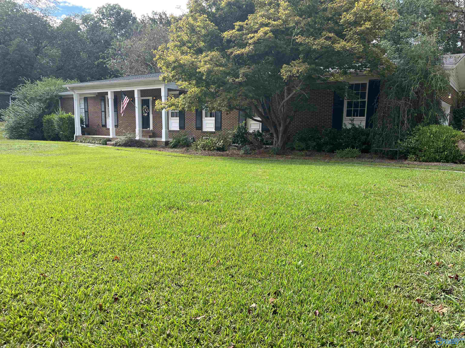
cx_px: 232
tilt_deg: -8.5
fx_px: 349
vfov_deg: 53.1
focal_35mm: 26
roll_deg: +0.4
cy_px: 174
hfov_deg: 67.3
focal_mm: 5.1
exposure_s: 1/777
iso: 50
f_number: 1.6
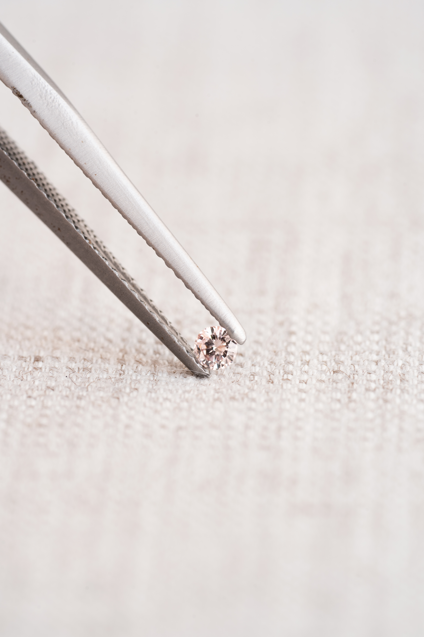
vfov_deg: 22.6
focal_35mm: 90
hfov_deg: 15.2
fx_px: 1590
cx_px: 212
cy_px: 318
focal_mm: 90
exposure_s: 1/6
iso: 100
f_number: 8
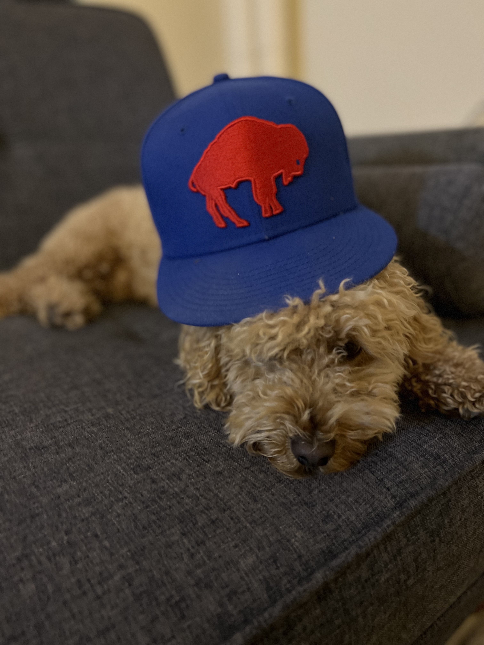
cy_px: 322
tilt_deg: -20.5
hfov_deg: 53.1
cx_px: 242
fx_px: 485
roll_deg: +4.4
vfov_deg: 67.3
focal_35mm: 26
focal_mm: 5.7
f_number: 1.5
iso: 640
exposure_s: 1/30
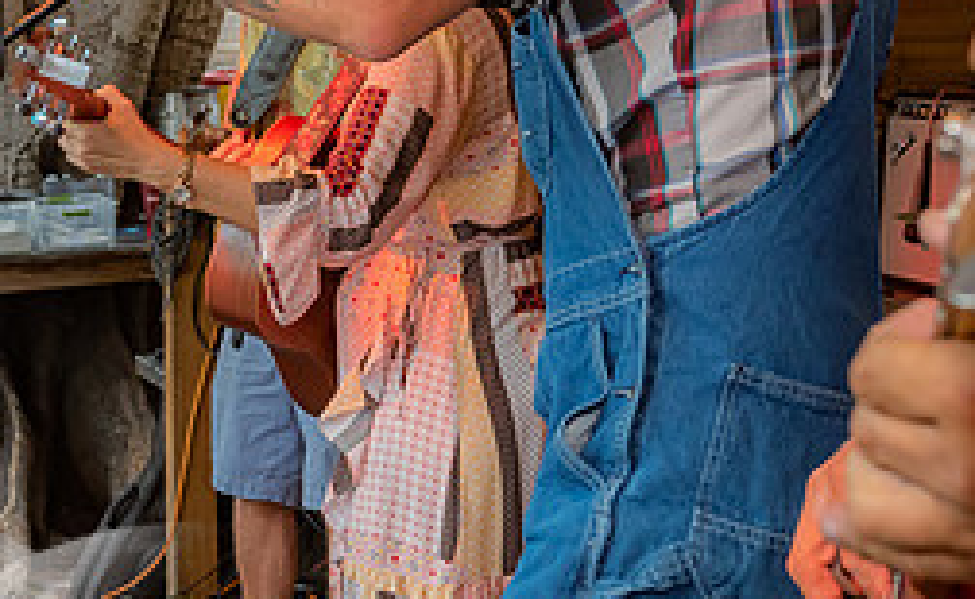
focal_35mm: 104
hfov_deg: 20.1
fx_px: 2751
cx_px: 489
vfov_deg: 12.4
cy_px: 236
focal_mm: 31
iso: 800
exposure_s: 1/160
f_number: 5.6
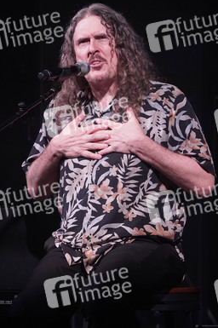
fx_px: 3421
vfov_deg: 5.5
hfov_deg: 3.6
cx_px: 112
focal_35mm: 376
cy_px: 160
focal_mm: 362
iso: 3200
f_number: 6.3
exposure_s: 1/500
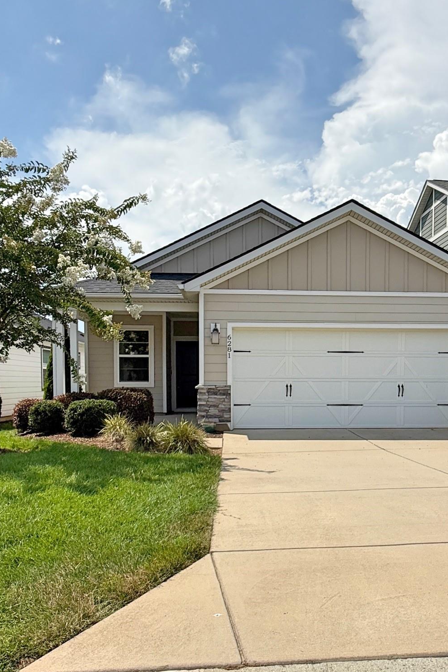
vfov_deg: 84.0
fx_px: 373
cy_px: 338
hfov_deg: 61.5
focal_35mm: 20
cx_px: 265
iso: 50
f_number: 2.2
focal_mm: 2.22
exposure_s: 1/4149
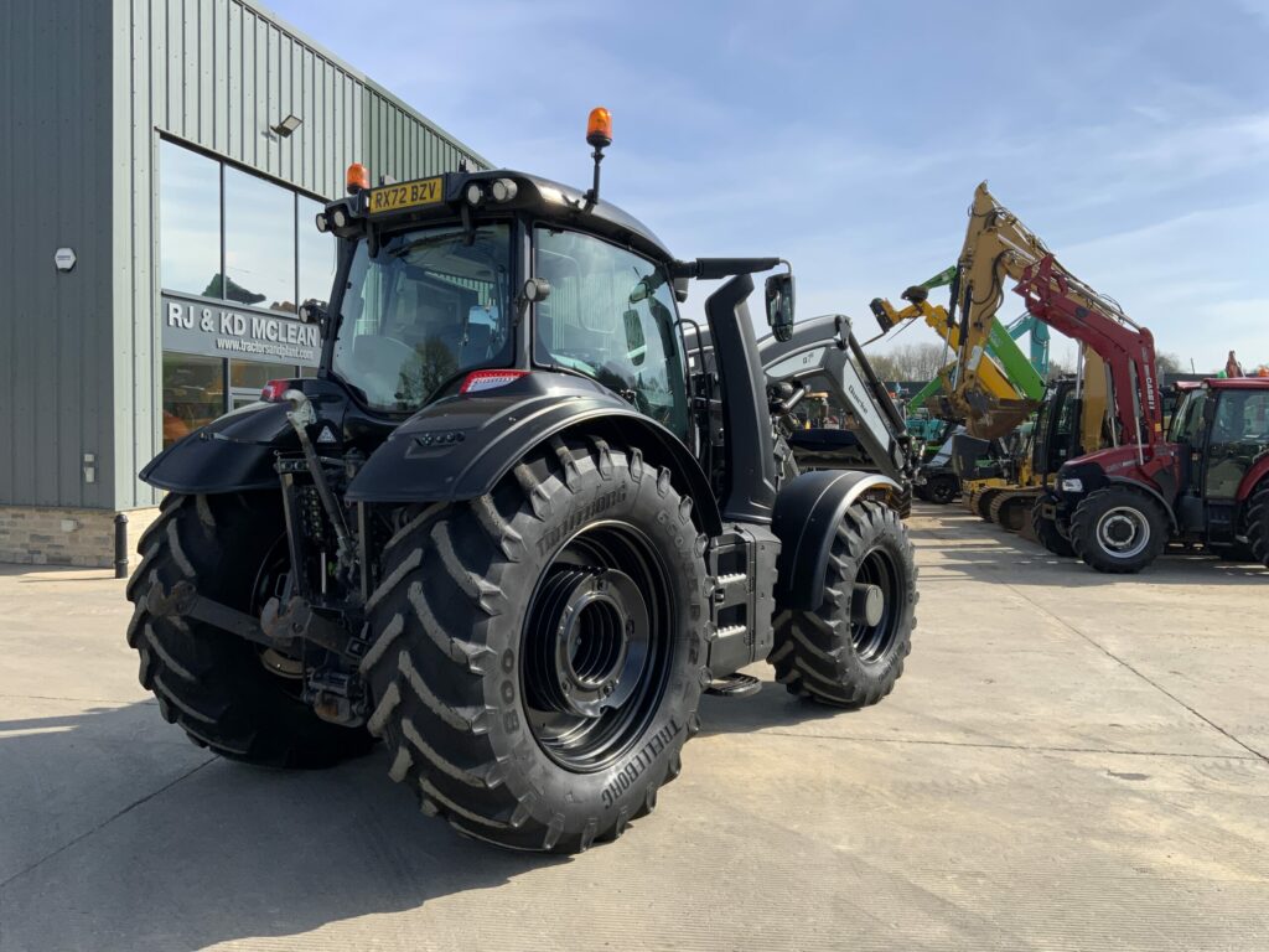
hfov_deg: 61.7
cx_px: 634
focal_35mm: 29
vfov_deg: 48.2
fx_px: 1063
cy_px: 476
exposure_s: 1/1675
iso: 16
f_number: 1.8
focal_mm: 3
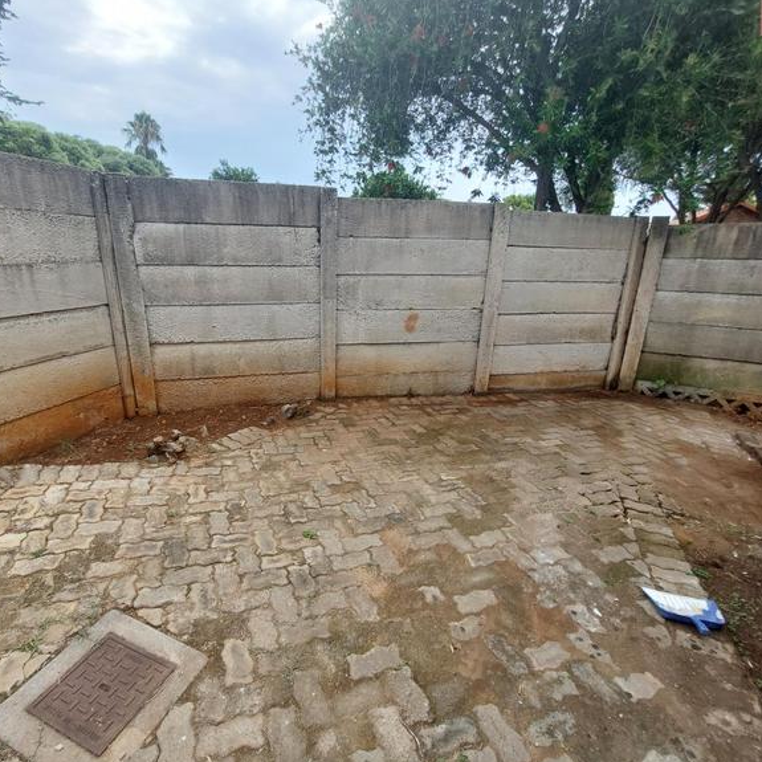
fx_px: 398
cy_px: 391
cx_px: 346
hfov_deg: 87.2
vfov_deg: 87.4
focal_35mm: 16
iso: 50
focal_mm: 1.74
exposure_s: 1/466
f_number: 2.2
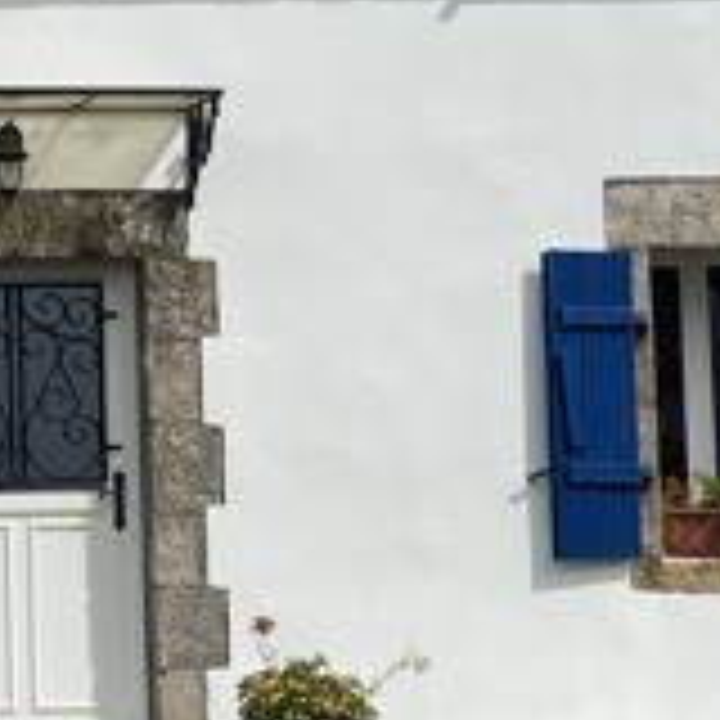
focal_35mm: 115
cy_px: 315
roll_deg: +1.4
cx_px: -153
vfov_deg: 15.2
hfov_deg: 14.6
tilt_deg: +5.5
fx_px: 2706
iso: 50
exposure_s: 1/6579
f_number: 1.5
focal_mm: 5.7
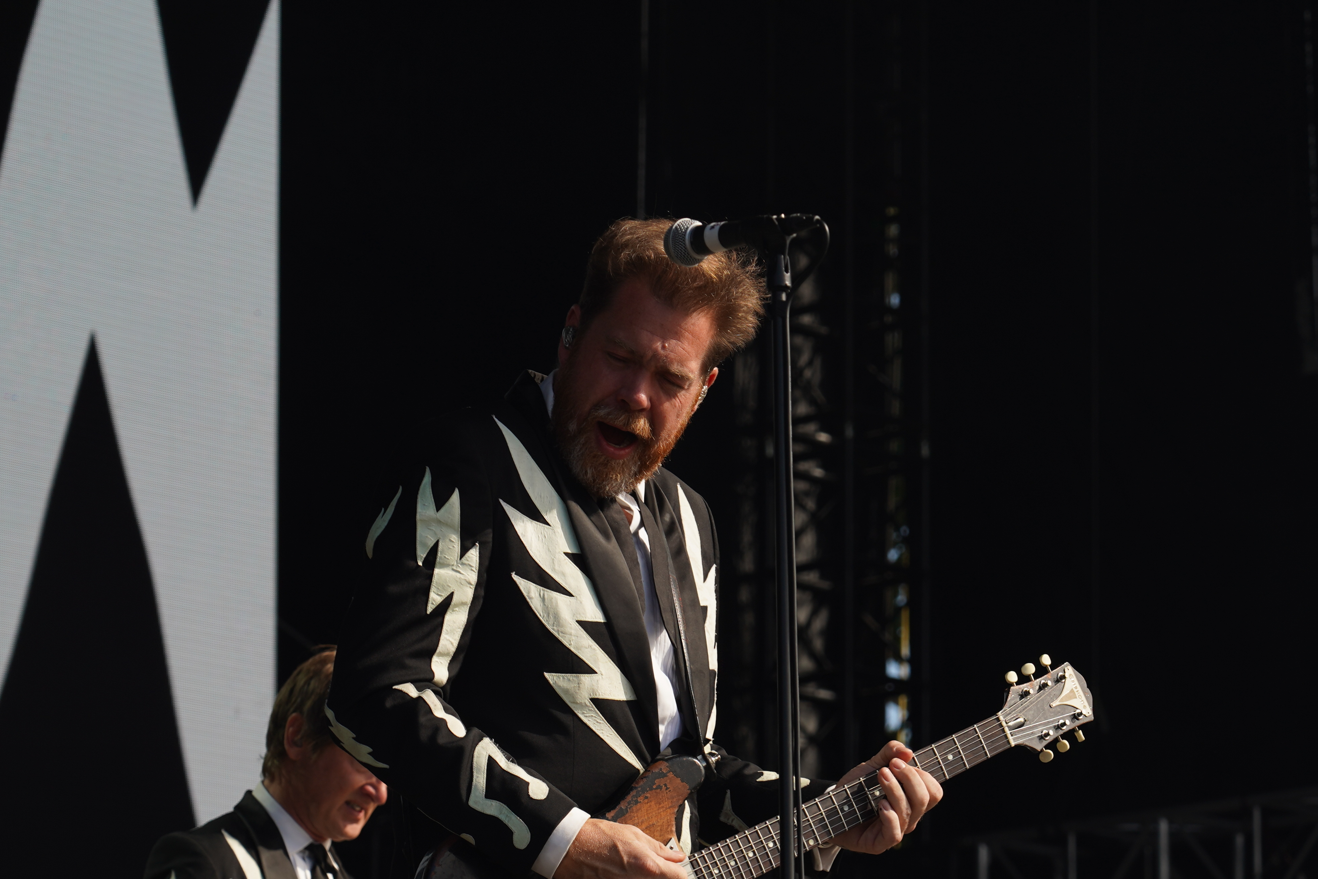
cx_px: 752
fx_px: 5857
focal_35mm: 160
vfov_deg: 8.6
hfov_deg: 12.8
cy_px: 498
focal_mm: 105
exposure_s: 1/320
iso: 100
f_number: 6.3
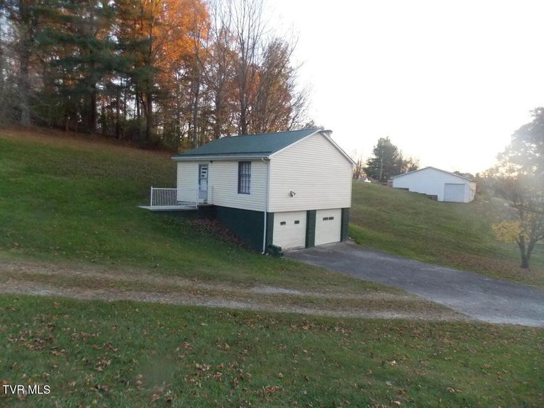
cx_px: 272
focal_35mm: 23
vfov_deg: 58.9
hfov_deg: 73.9
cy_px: 204
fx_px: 362
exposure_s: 1/160
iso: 400
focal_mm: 4
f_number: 3.1
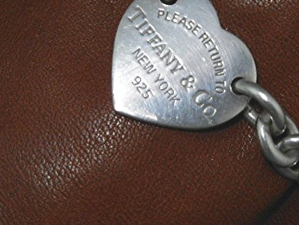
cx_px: 190
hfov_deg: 14.9
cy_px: 43
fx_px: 1141
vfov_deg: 11.2
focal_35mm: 132
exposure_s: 1/30
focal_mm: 13.9
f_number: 8.6
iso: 607
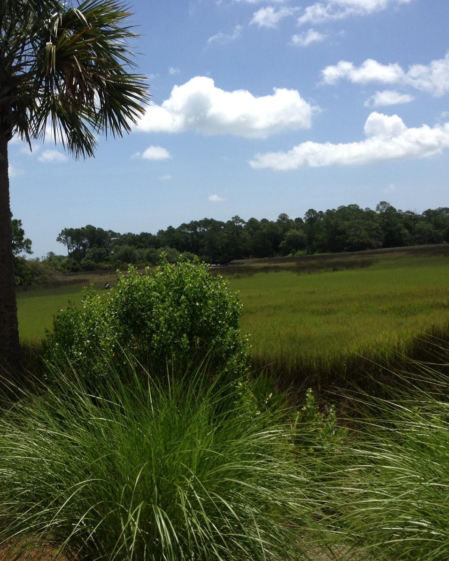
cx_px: 164
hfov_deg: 34.0
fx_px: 731
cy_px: 284
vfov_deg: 42.0
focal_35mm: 44
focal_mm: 4.13
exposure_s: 1/2155
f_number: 2.4
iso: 50
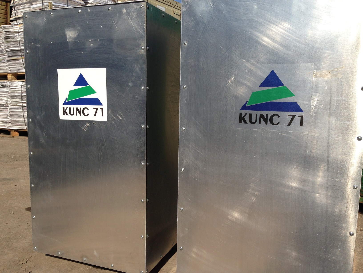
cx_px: 182
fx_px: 346
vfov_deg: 42.9
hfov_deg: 55.4
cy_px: 136
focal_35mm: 33
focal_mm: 4.12
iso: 50
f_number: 2.4
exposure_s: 1/1869
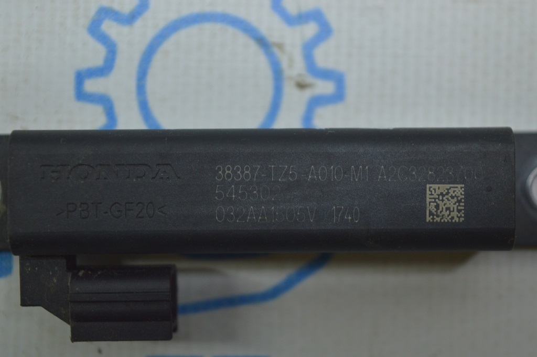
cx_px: 268
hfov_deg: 24.6
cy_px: 178
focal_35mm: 82
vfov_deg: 16.5
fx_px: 1230
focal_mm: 55
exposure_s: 1/60
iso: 400
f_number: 5.6
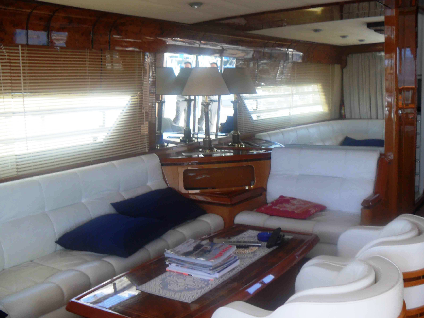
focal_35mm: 39
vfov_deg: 36.8
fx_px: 478
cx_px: 217
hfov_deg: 47.9
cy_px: 159
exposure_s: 1/60
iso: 80
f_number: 3
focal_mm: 6.3
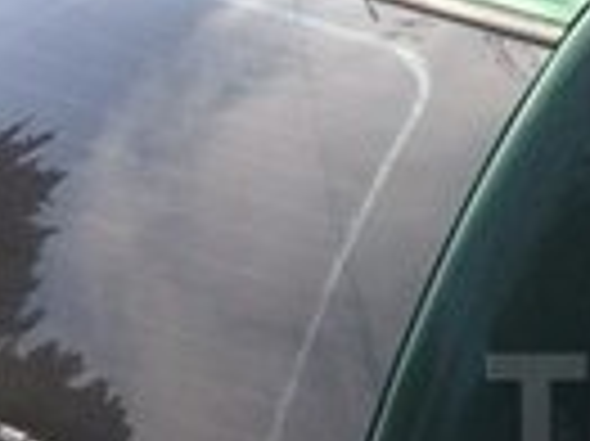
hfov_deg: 12.7
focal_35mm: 146
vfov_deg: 10.1
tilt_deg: -21.2
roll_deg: -3.4
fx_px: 2486
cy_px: 421
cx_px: 946
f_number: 2.2
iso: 32
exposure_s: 1/873
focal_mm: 4.15
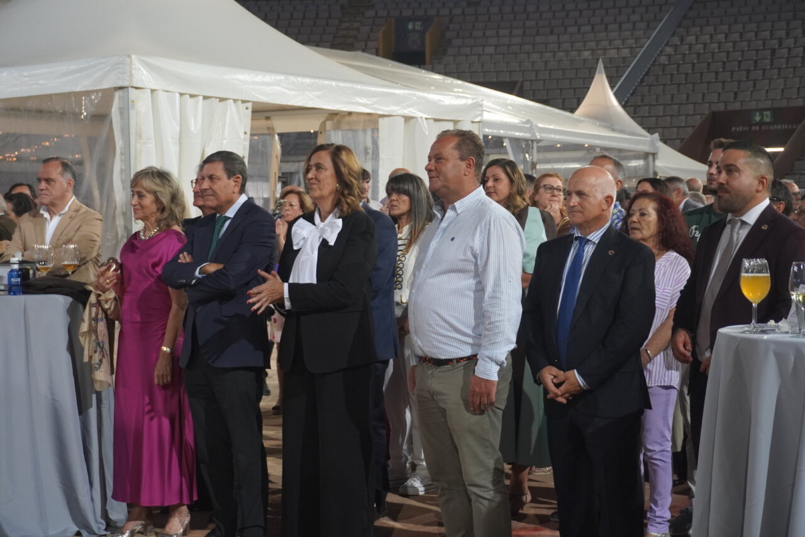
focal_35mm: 64
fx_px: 1442
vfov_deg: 21.1
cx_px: 402
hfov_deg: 31.2
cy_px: 268
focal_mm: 43
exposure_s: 1/160
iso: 1600
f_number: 5.6
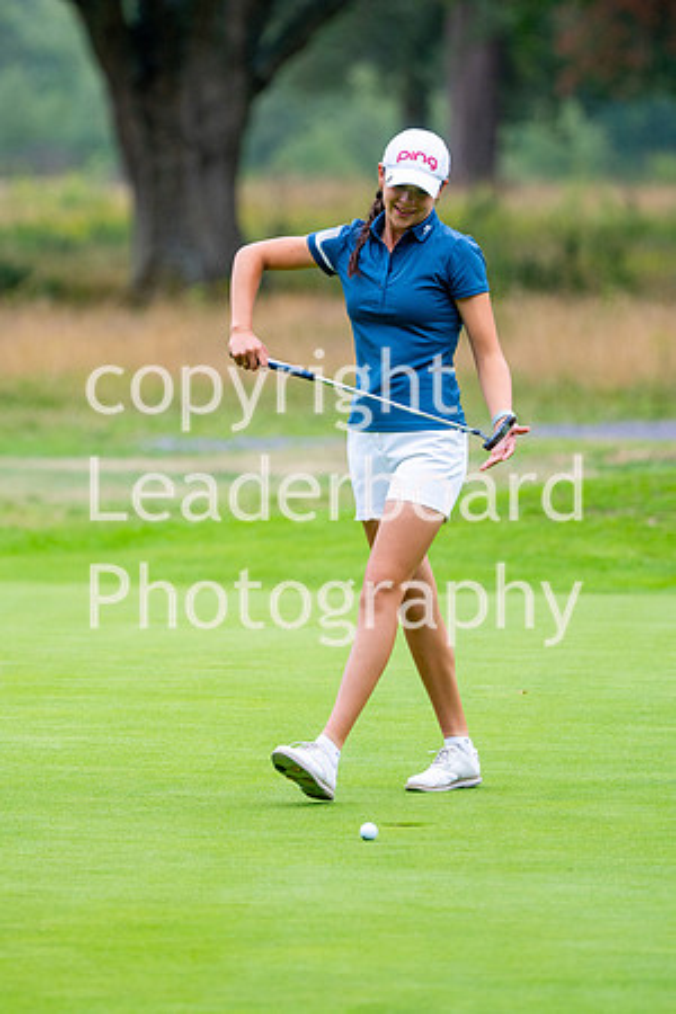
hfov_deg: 3.1
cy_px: 507
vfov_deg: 4.6
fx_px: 12674
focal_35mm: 450
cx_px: 338
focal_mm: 300
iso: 400
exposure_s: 1/1600
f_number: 4
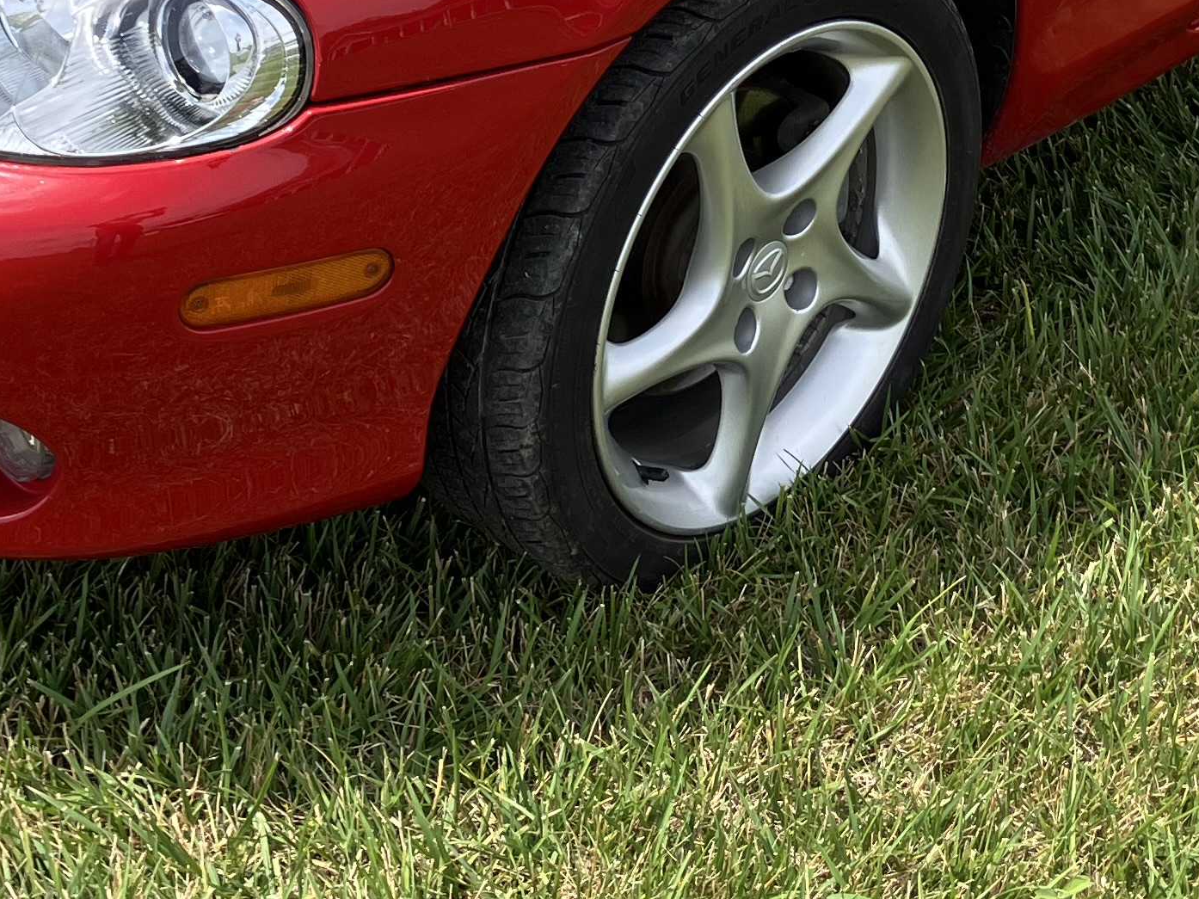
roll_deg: -2.2
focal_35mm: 81
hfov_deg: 24.0
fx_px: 2805
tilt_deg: -23.1
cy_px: -222
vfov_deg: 17.3
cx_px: 766
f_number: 1.8
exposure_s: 1/1156
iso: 32
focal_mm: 3.99
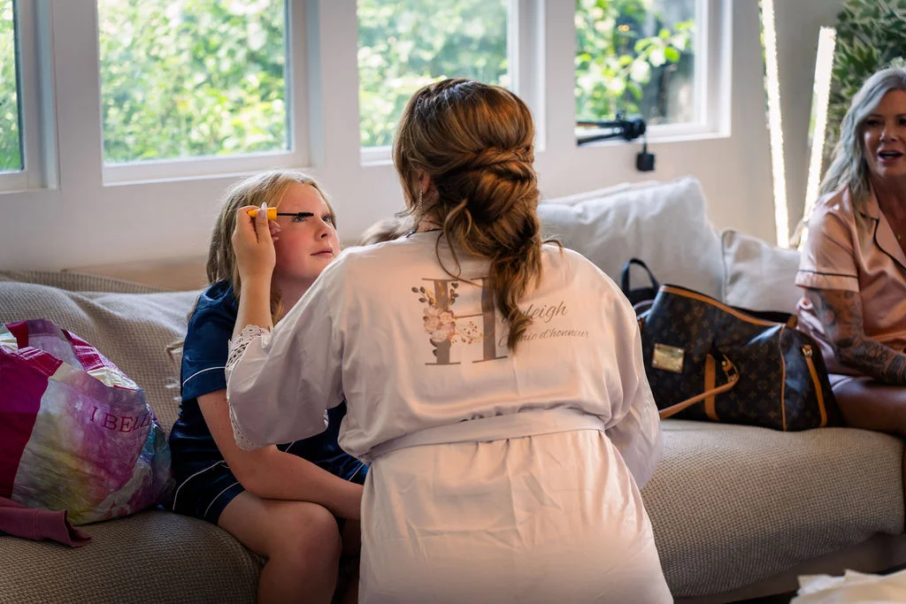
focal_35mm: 75
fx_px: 1888
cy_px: 302
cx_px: 453
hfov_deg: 27.0
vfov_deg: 18.2
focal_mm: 75
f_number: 2.8
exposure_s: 1/200
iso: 800
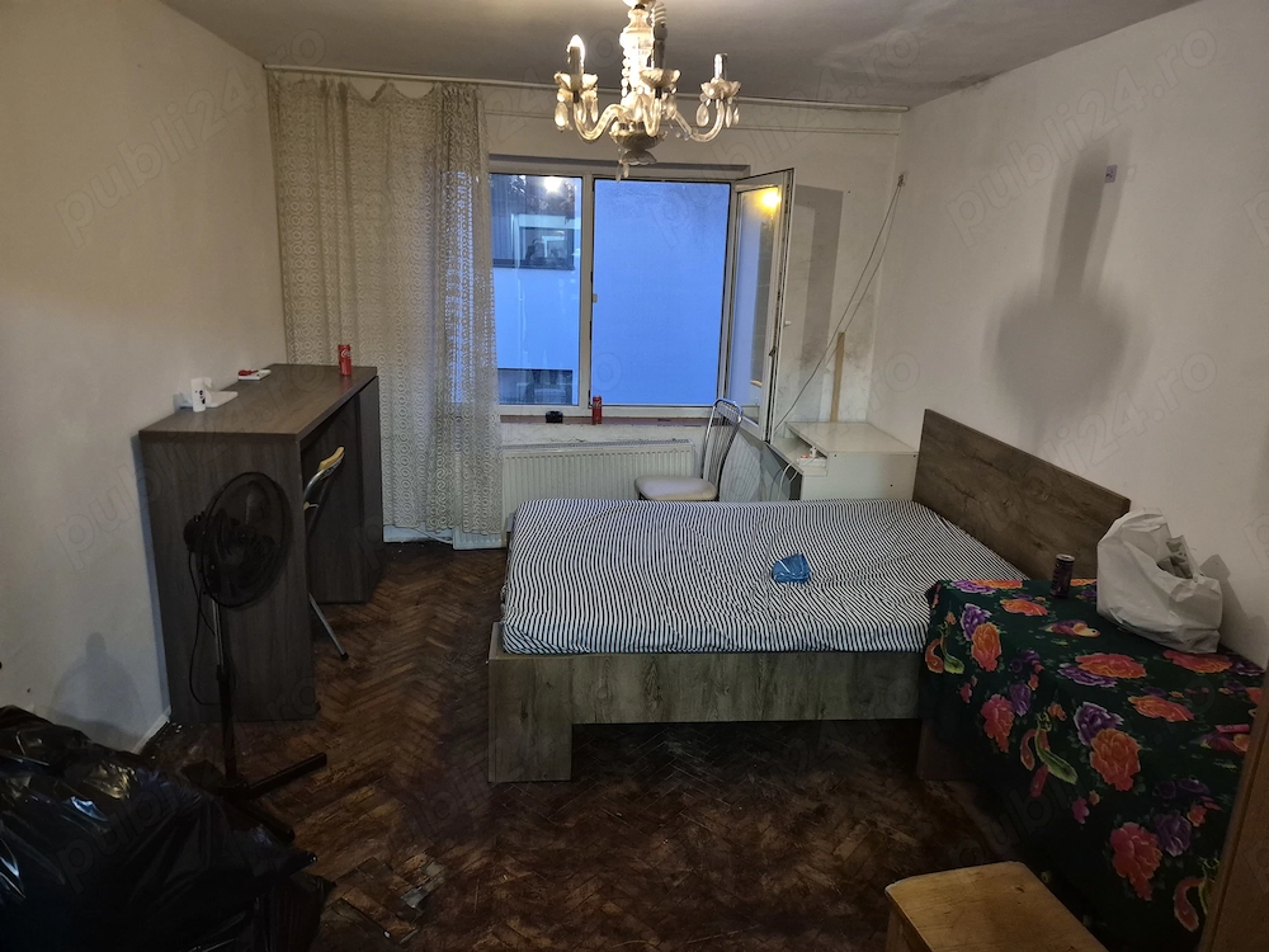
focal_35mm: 23
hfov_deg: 73.9
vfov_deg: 58.9
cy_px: 476
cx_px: 634
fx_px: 843
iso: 1600
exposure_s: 1/50
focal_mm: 5.4
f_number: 1.8
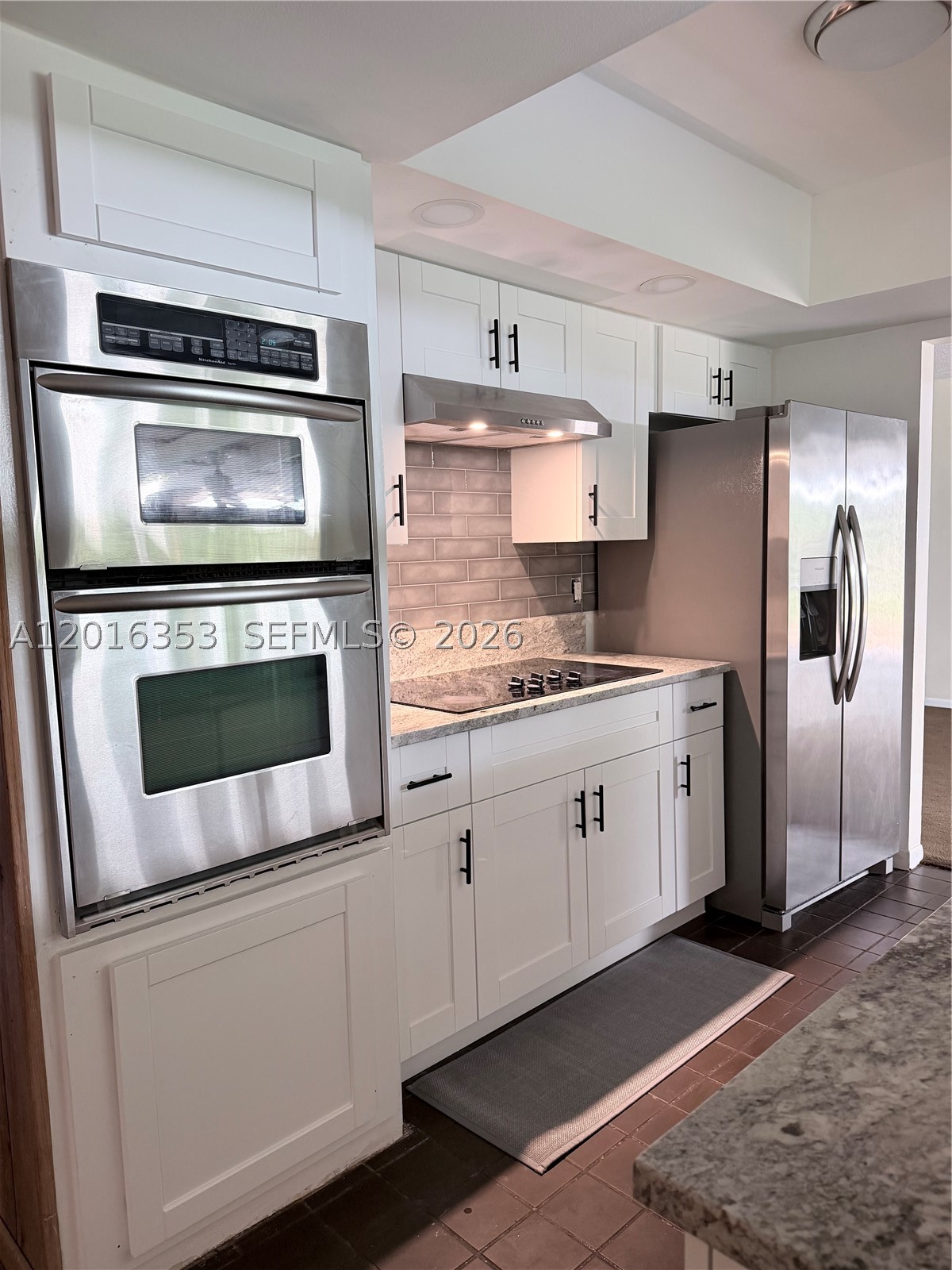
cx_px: 476
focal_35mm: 24
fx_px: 880
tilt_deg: -5.5
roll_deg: +1.5
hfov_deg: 56.8
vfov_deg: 71.6
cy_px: 635
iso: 250
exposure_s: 1/60
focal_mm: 6.76
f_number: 1.78
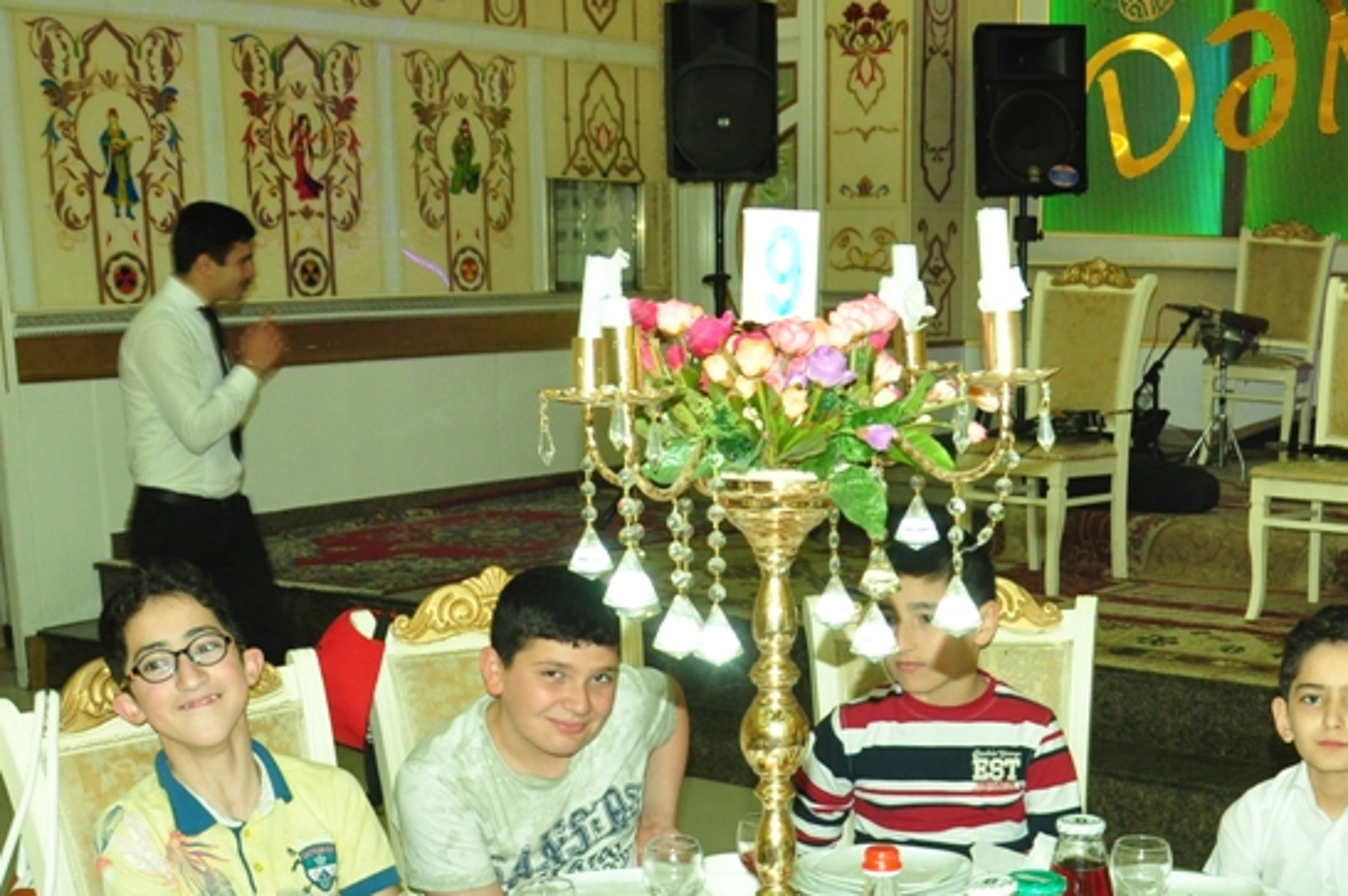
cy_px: 822
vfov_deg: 24.7
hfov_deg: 37.1
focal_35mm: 53
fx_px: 1983
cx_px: 923
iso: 800
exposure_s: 1/50
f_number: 6.3
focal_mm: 18
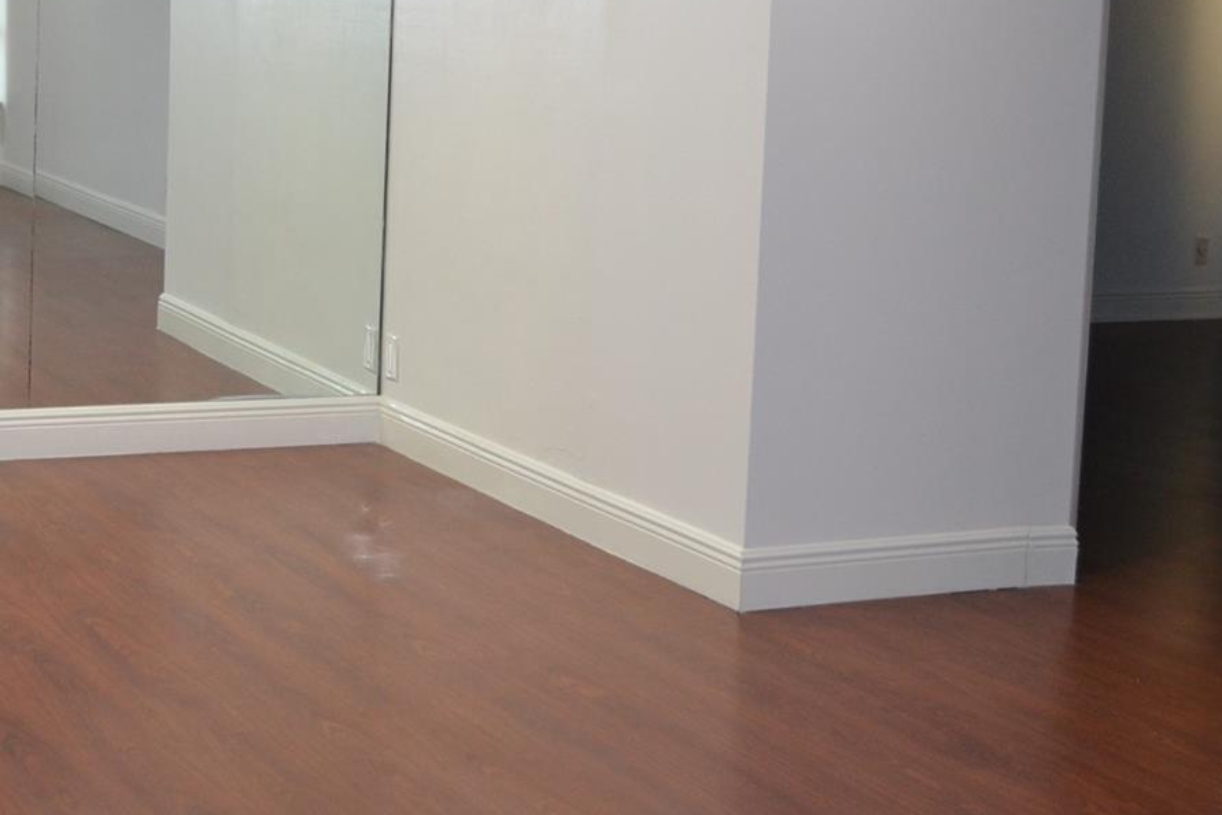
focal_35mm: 70
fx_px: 2376
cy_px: 210
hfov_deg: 28.6
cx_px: 395
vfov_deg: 19.3
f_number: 4.2
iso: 1000
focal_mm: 26
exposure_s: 1/60
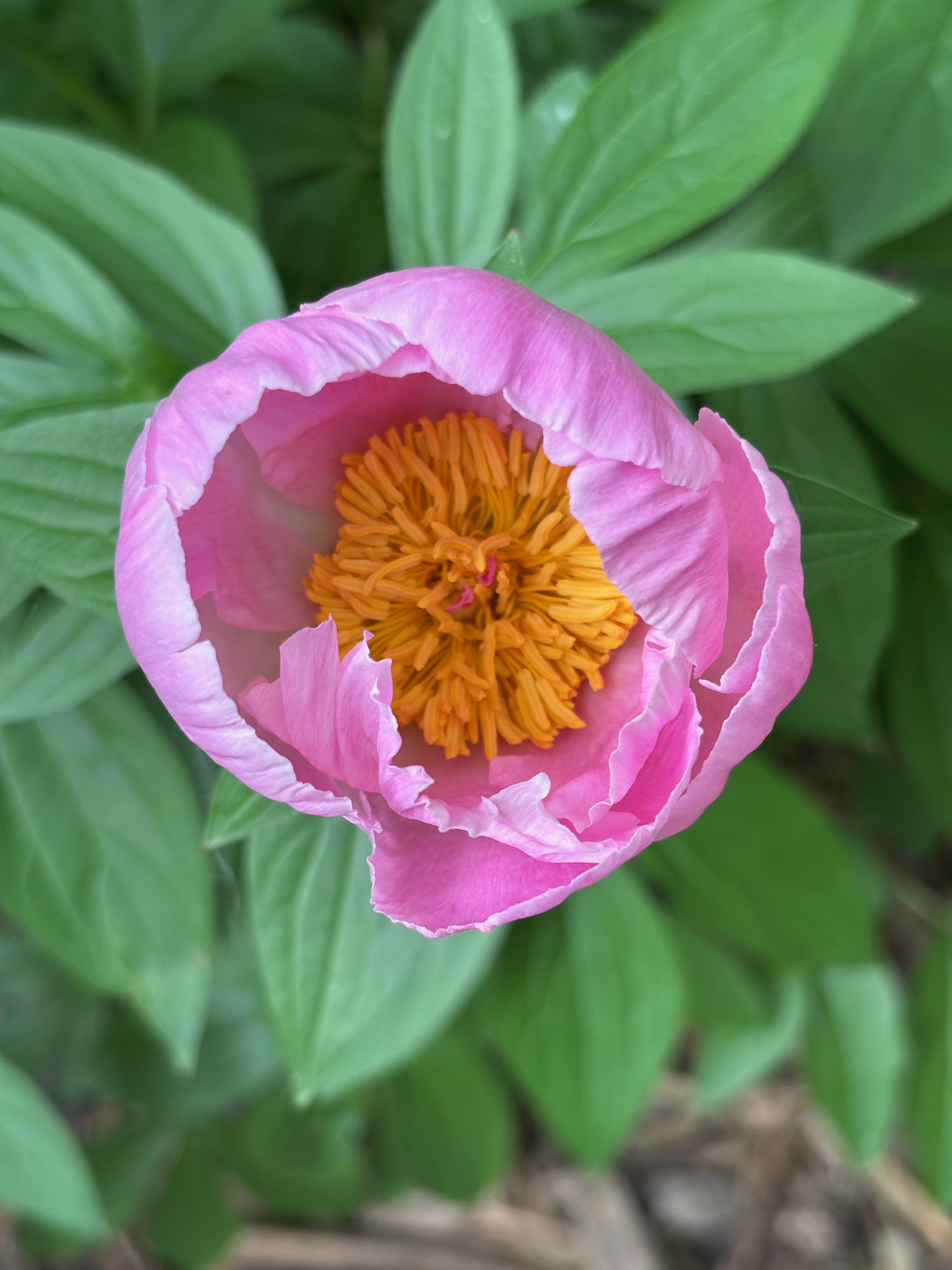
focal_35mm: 52
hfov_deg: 28.0
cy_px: 635
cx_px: 476
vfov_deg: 36.8
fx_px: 1907
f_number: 1.6
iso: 40
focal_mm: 5.96
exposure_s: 1/121
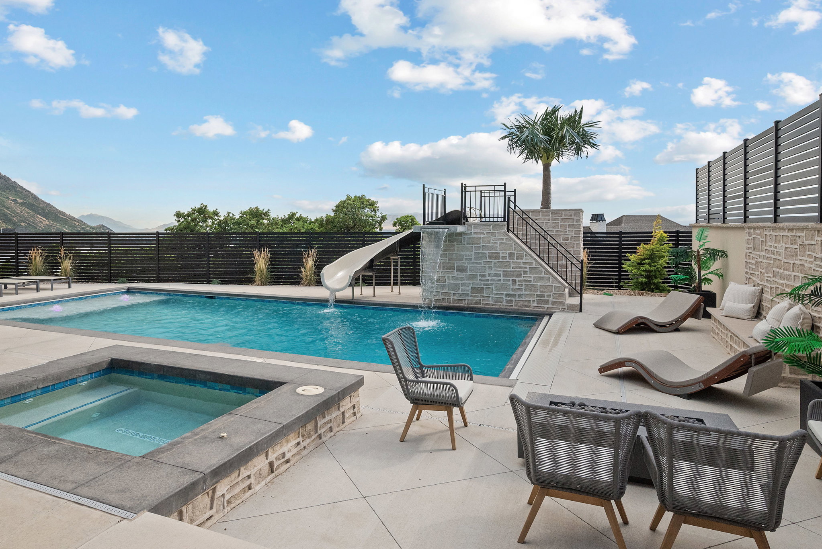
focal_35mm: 23
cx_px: 354
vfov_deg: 55.7
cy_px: 232
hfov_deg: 76.6
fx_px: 517
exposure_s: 1/640
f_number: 8
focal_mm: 18.5
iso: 1600
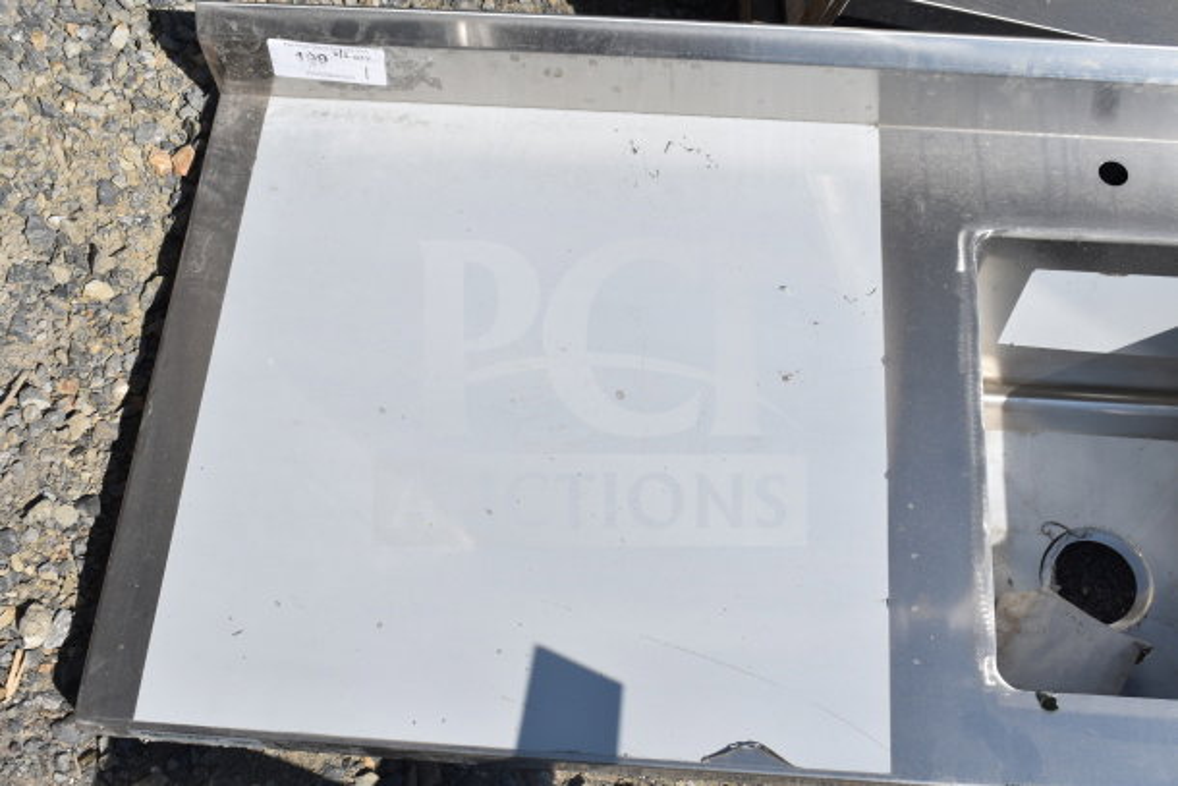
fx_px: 1424
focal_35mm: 44
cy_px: 393
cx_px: 589
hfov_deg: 45.0
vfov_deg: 30.9
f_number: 10
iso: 200
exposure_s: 1/400
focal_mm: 29
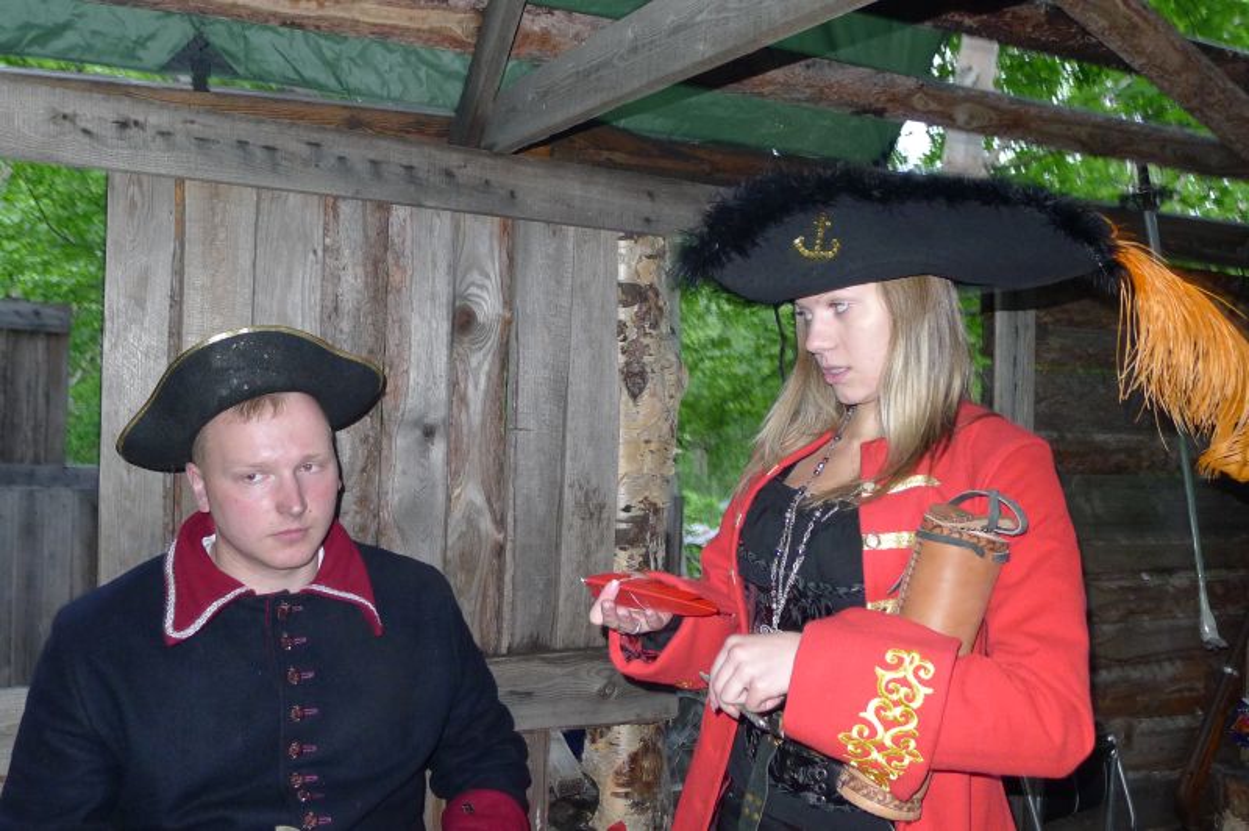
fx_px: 1040
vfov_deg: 43.5
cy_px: 416
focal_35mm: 30
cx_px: 624
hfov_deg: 62.0
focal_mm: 6.4
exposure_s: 1/8
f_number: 2.2
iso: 320
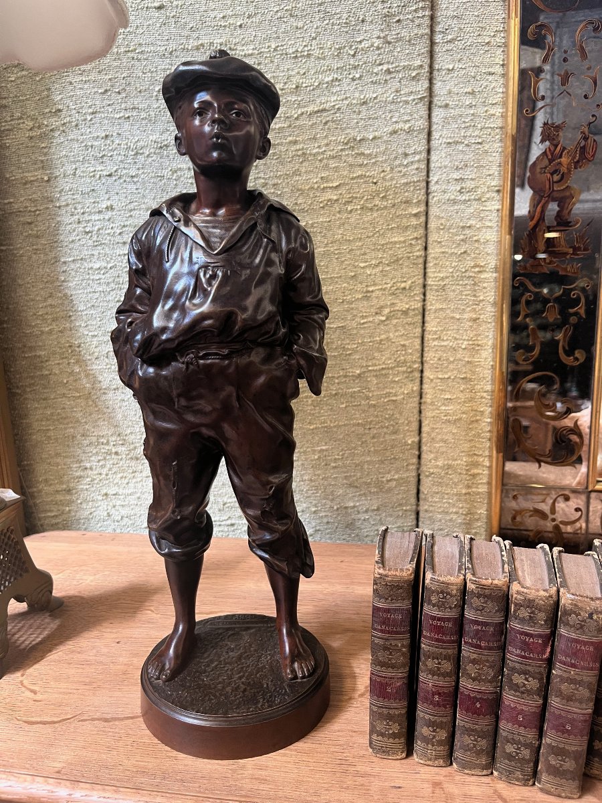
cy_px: 402
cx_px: 301
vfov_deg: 67.3
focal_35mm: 26
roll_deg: +1.0
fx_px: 603
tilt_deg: -10.5
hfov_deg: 53.1
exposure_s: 1/60
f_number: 1.6
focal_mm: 5.1
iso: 160
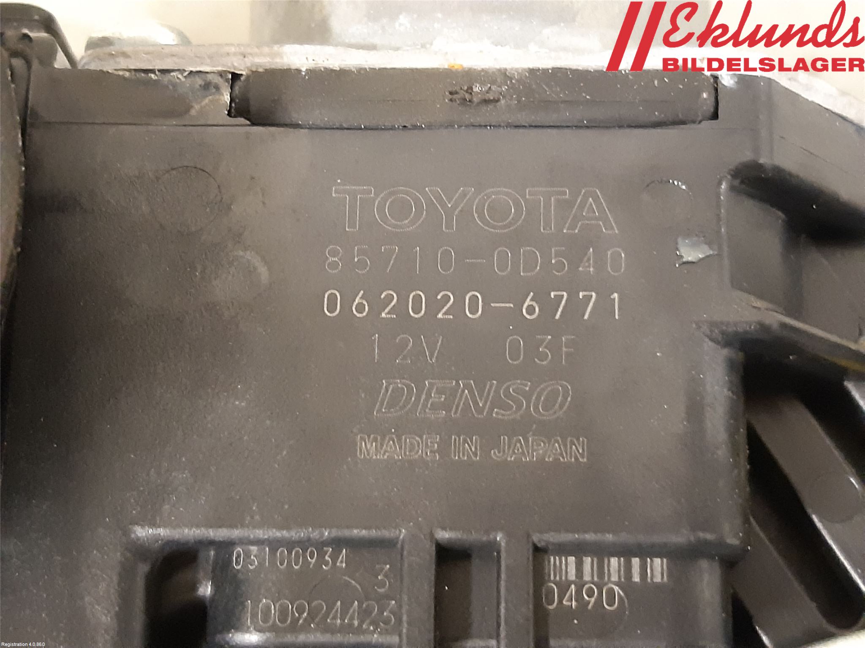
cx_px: 432
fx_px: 650
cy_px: 324
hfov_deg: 67.3
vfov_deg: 53.1
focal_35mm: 26
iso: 640
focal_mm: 3.93
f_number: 1.7
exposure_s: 1/25
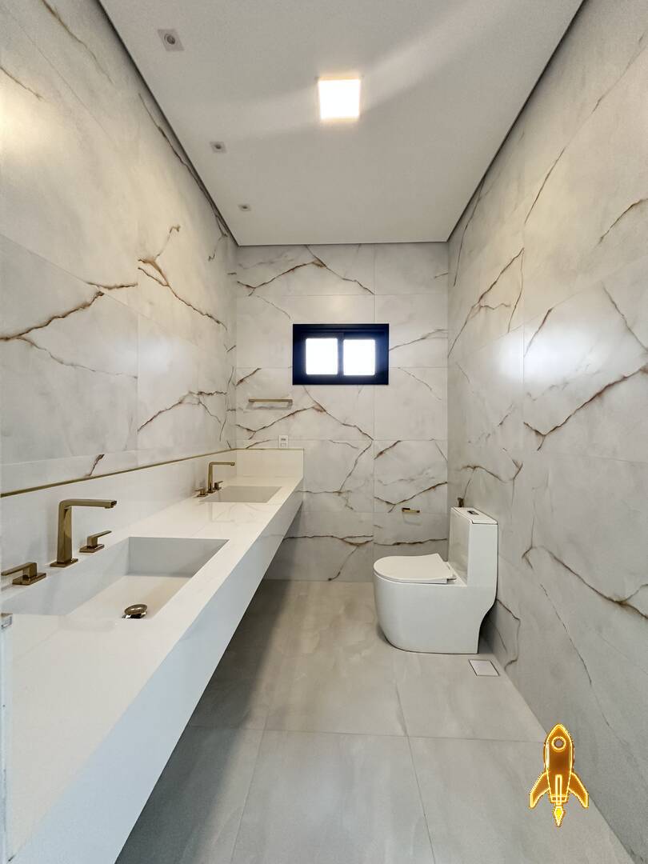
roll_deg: -1.1
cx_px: 324
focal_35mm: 14
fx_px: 349
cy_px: 432
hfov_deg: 85.7
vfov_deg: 102.1
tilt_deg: +0.6
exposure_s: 1/120
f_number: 2.2
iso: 320
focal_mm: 2.22
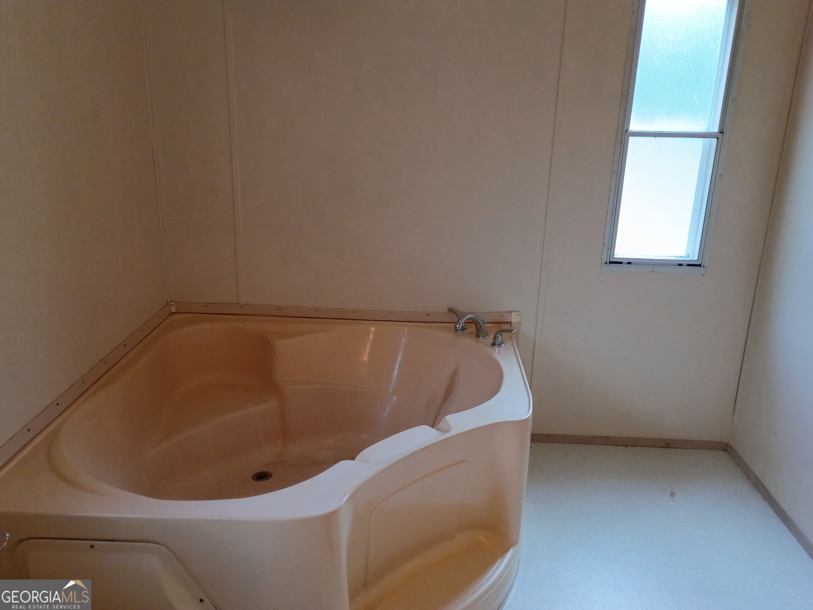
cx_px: 406
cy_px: 305
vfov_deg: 48.2
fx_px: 681
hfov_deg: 61.7
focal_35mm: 29
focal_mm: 4.27
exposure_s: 1/60
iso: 393
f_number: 1.8
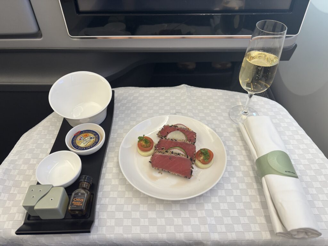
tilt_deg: -43.0
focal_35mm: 26
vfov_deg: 53.1
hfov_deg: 67.3
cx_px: 164
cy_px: 123
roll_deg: +0.0
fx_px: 246
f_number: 1.6
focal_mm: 5.96
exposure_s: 1/55
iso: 160
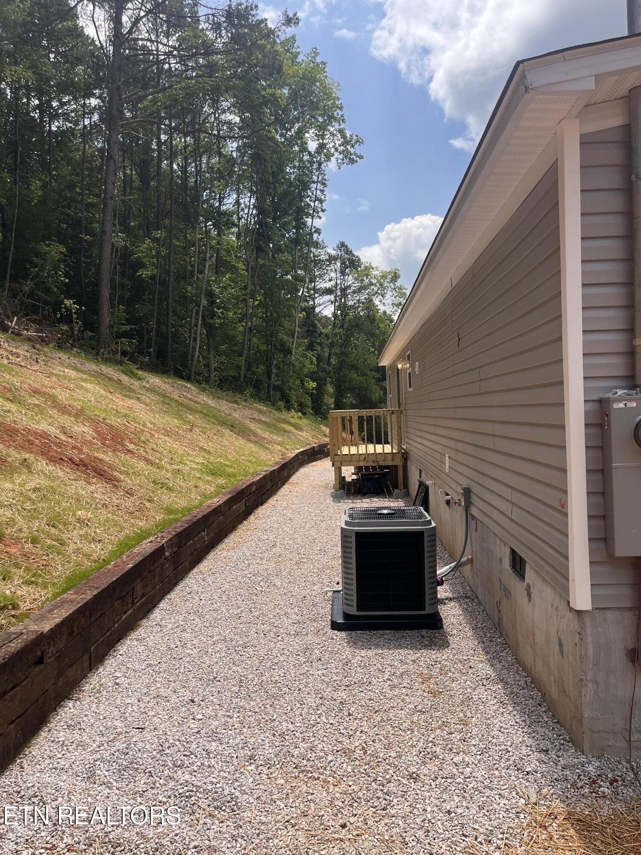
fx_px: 642
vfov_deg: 67.3
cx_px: 320
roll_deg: +1.3
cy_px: 428
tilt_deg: +1.5
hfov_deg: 53.1
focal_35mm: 26
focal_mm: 5.1
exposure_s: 1/2825
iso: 50
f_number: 1.6
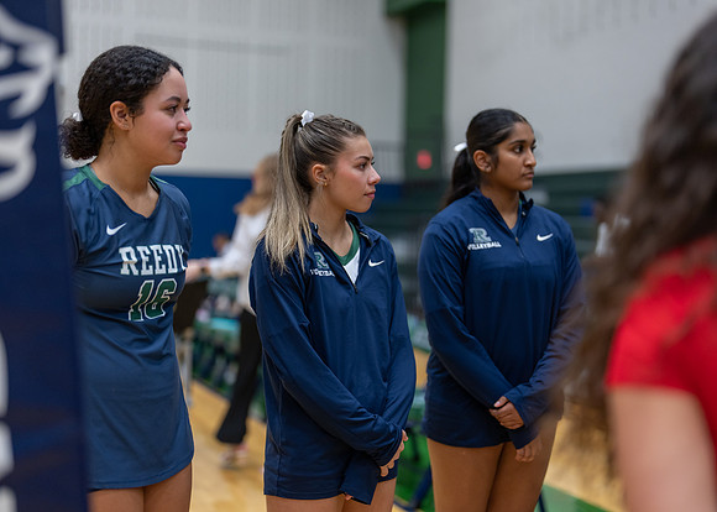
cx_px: 358
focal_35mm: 52
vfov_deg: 27.0
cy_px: 256
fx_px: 1067
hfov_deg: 37.2
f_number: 1.2
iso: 400
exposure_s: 1/320
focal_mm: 50
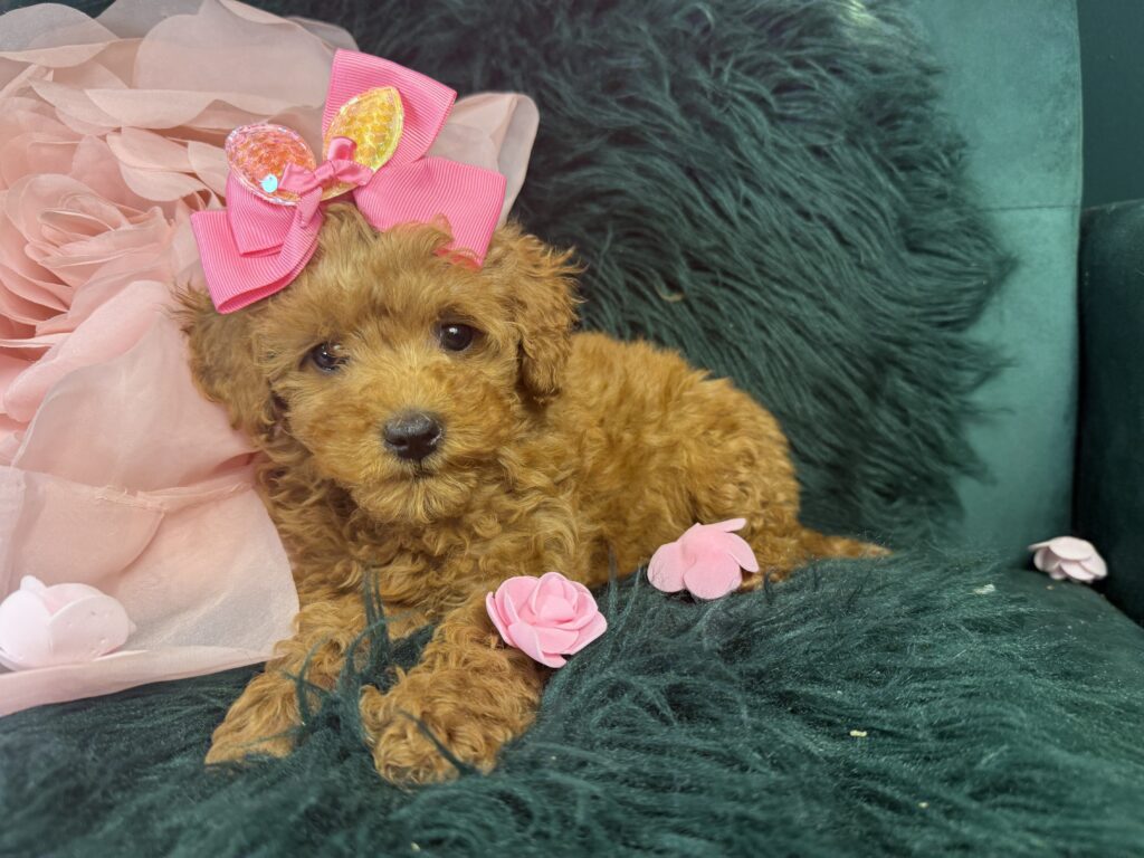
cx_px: 572
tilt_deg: -9.7
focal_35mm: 24
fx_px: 793
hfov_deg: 71.6
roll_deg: +2.4
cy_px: 429
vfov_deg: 56.8
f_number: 1.78
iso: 125
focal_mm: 6.76
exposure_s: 1/120
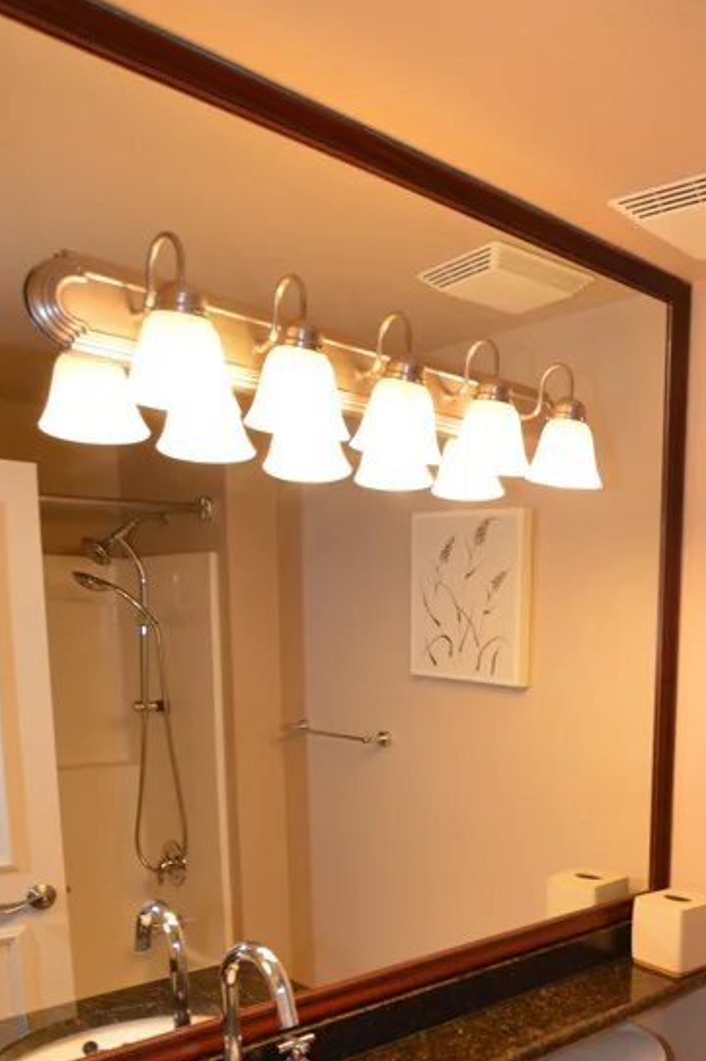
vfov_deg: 58.5
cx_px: 645
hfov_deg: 40.1
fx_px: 884
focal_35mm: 30
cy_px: 806
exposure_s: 1/80
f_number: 4.5
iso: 400
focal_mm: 10
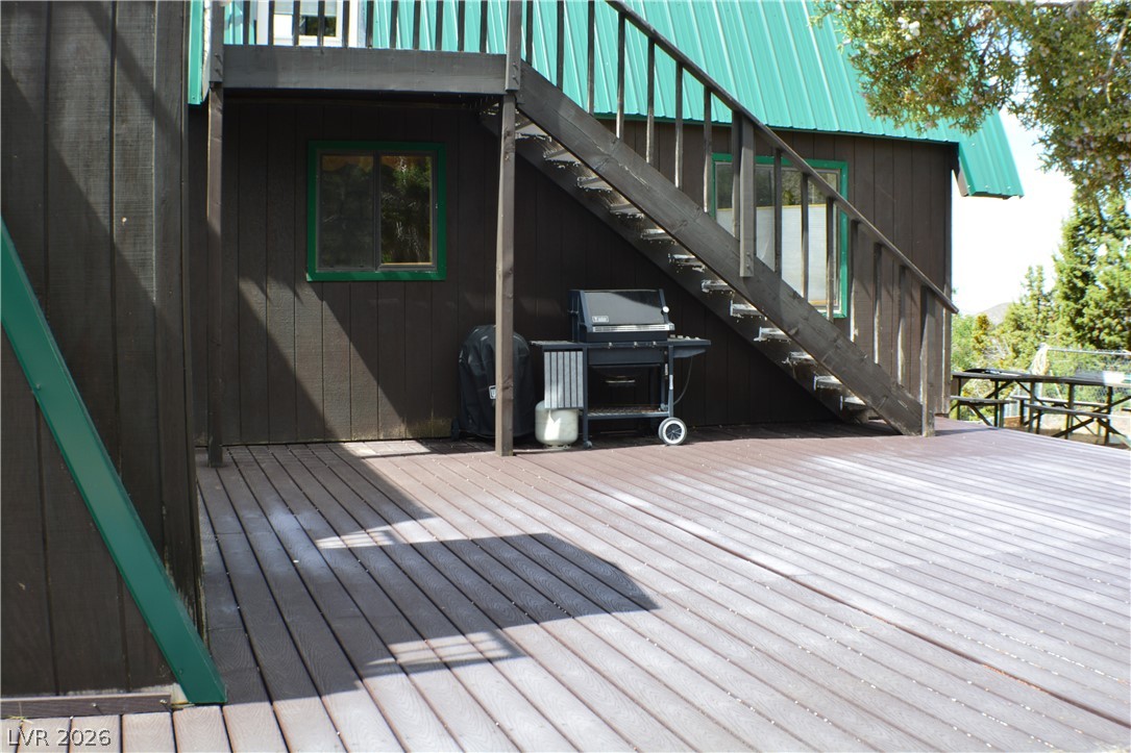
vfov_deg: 25.1
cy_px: 376
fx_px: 1696
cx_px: 566
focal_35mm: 54
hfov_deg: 36.9
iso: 200
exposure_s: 1/60
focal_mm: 36
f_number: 10
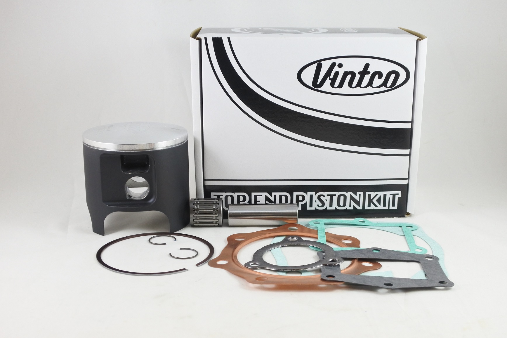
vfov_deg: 33.4
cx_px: 254
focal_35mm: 40
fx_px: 563
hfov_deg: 48.5
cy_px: 169
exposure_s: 1/125
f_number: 4.2
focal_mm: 15
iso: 560
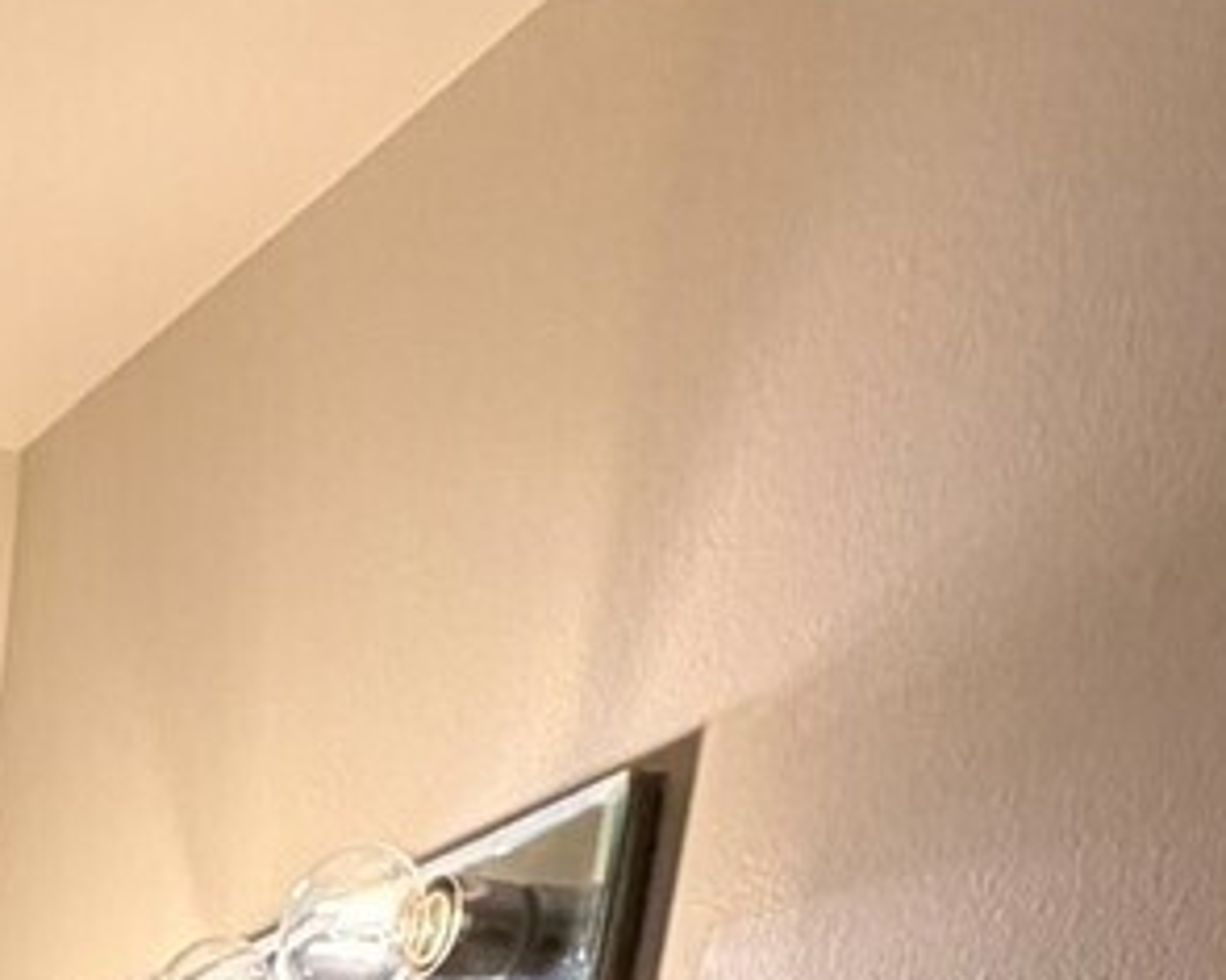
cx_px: -671
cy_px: 2744
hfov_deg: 22.5
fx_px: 2430
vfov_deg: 12.5
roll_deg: -0.3
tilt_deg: -21.9
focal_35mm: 67
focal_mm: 2.22
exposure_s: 1/120
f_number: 2.2
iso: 320
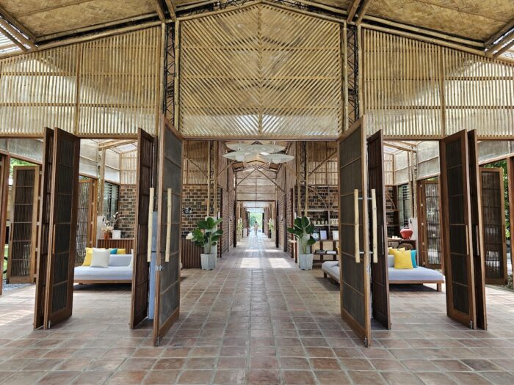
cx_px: 257
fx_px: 342
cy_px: 192
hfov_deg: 73.9
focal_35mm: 23
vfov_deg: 58.9
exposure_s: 1/180
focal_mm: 6.3
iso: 80
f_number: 1.7
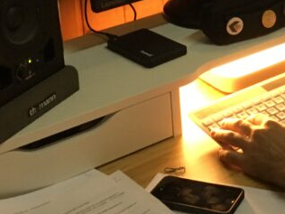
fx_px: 774
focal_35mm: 94
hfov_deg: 20.1
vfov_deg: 15.2
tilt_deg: -20.6
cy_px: -37
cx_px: 302
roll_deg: -0.9
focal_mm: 4.15
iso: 160
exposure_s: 1/33
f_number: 2.2
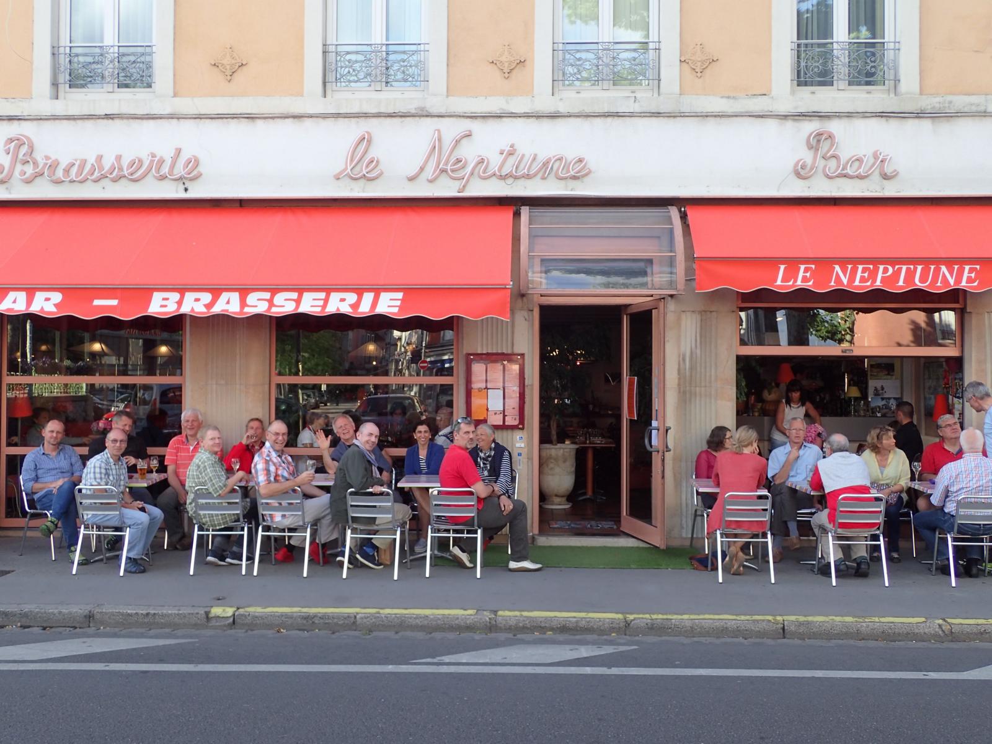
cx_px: 496
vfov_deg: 40.7
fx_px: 1003
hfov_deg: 52.6
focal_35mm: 35
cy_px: 372
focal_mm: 6.42
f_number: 3.5
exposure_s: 1/100
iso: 100
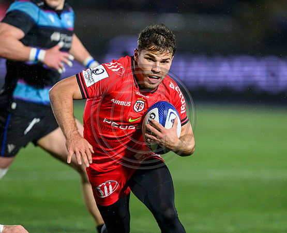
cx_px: 150
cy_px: 118
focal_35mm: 660
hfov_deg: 2.9
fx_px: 5635
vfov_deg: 2.4
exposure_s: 1/2500
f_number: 3.2
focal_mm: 400
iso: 5000
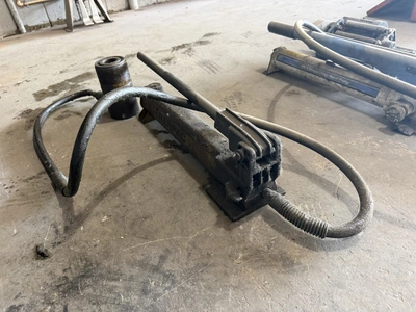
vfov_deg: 56.8
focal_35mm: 24
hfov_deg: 71.6
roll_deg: +8.0
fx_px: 288
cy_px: 156
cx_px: 208
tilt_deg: -37.2
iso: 320
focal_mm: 6.76
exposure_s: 1/60
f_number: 1.78
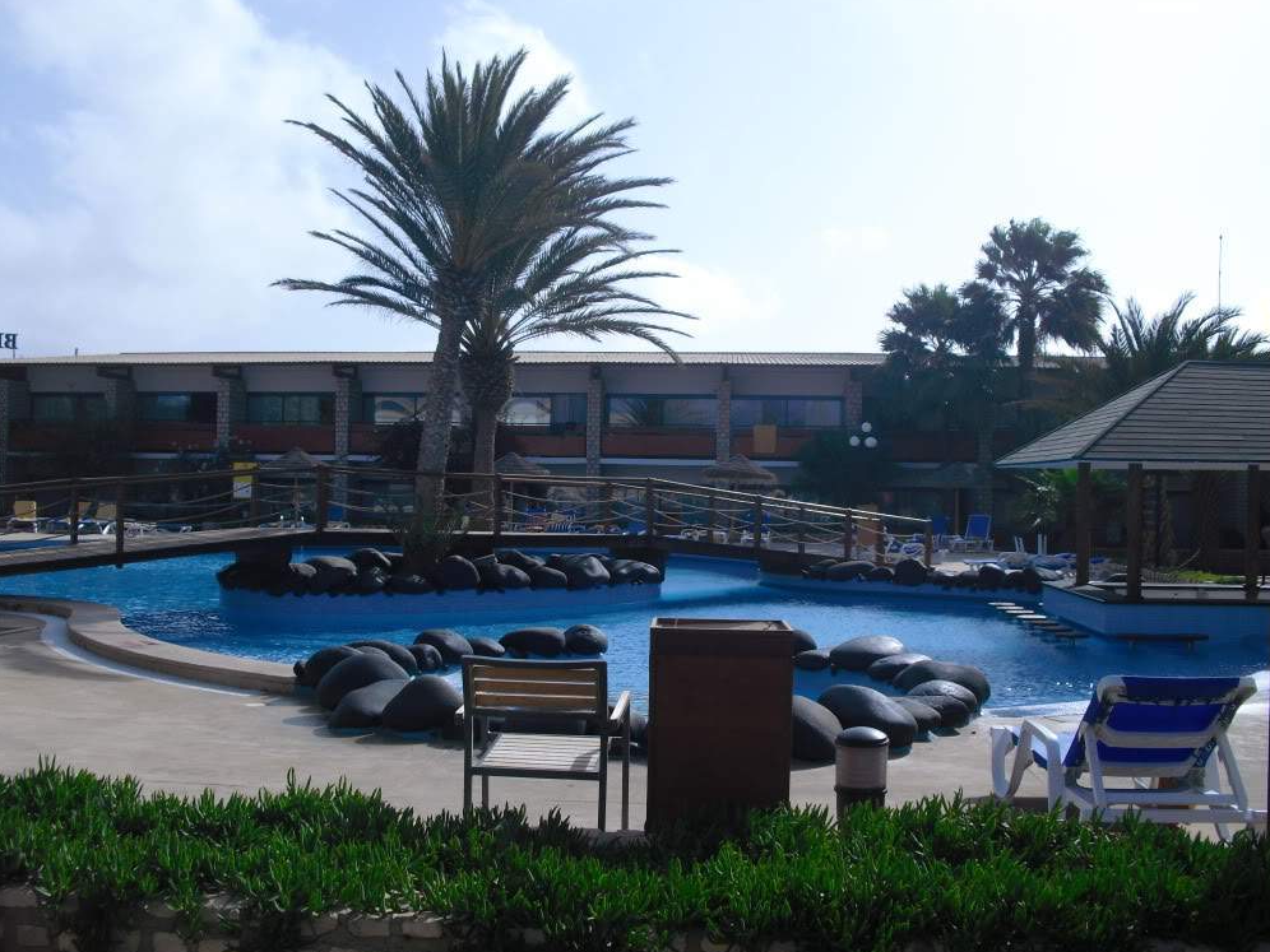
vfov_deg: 38.7
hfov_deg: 50.1
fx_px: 1357
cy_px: 482
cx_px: 627
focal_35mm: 37
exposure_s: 1/200
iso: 64
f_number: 7.8
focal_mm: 6.3
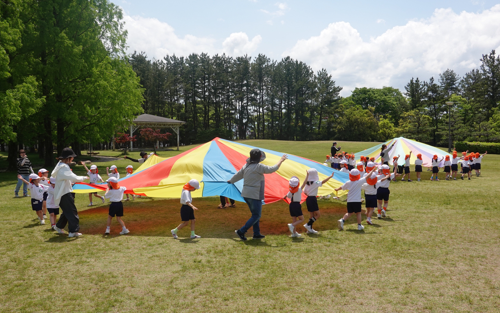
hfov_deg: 54.0
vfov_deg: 35.3
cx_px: 249
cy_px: 159
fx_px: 491
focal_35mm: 36
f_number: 5.6
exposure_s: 1/640
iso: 125
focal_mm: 13.03
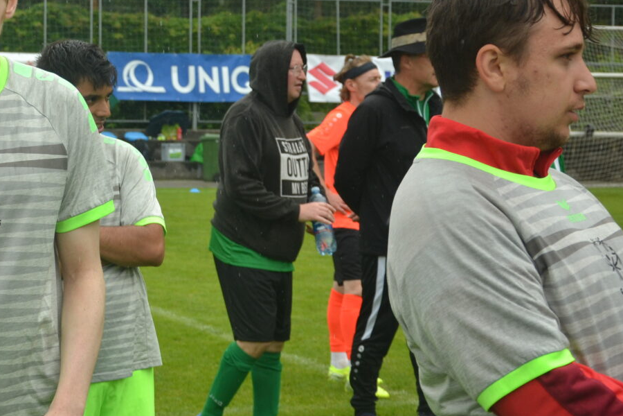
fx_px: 1661
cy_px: 90
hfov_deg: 20.7
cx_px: 26
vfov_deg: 14.2
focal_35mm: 96
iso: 400
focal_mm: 30
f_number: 4.5
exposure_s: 1/1000
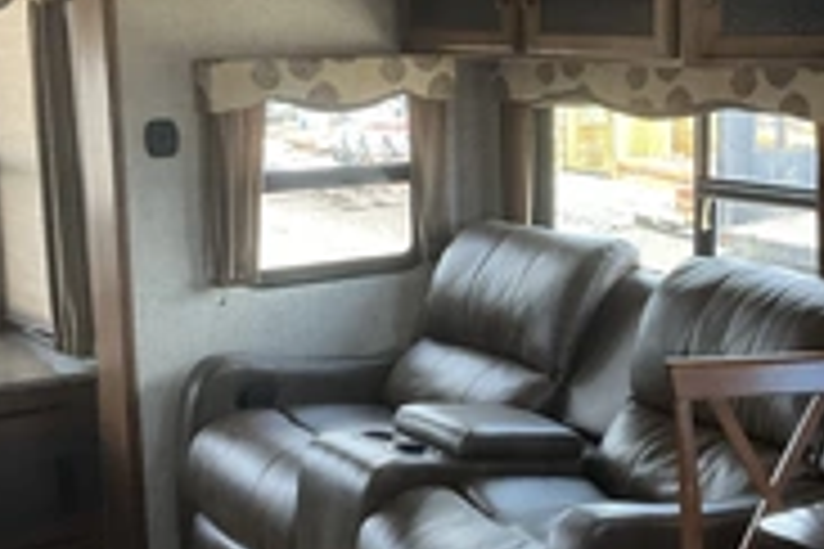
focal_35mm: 66
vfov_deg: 20.6
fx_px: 1511
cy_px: 288
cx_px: 612
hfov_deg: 30.0
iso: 100
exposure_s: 1/60
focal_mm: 3
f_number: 1.8
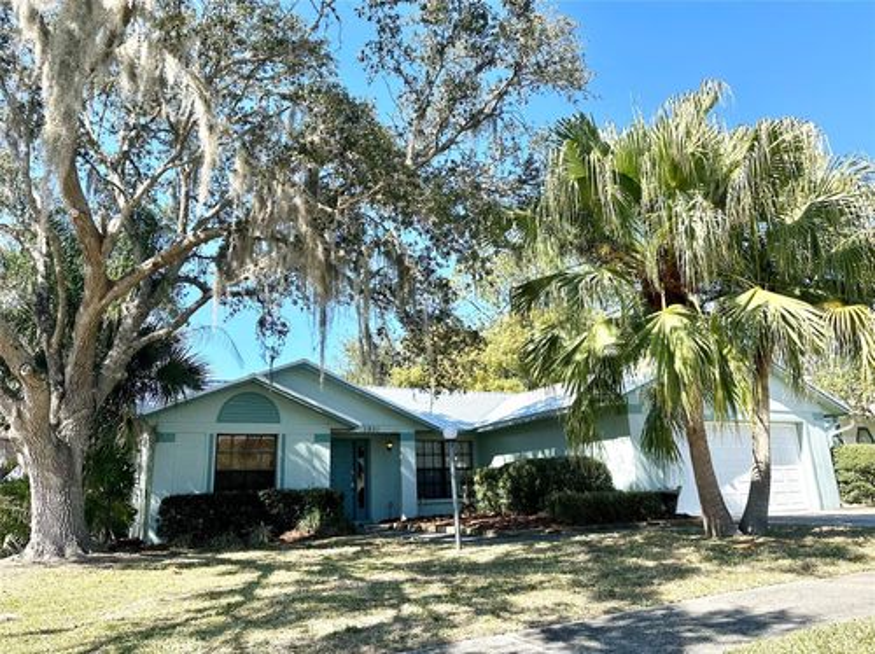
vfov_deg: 56.7
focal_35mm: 24
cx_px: 438
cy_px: 327
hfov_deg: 71.6
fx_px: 606
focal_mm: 6.86
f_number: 1.78
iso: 80
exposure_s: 1/1779
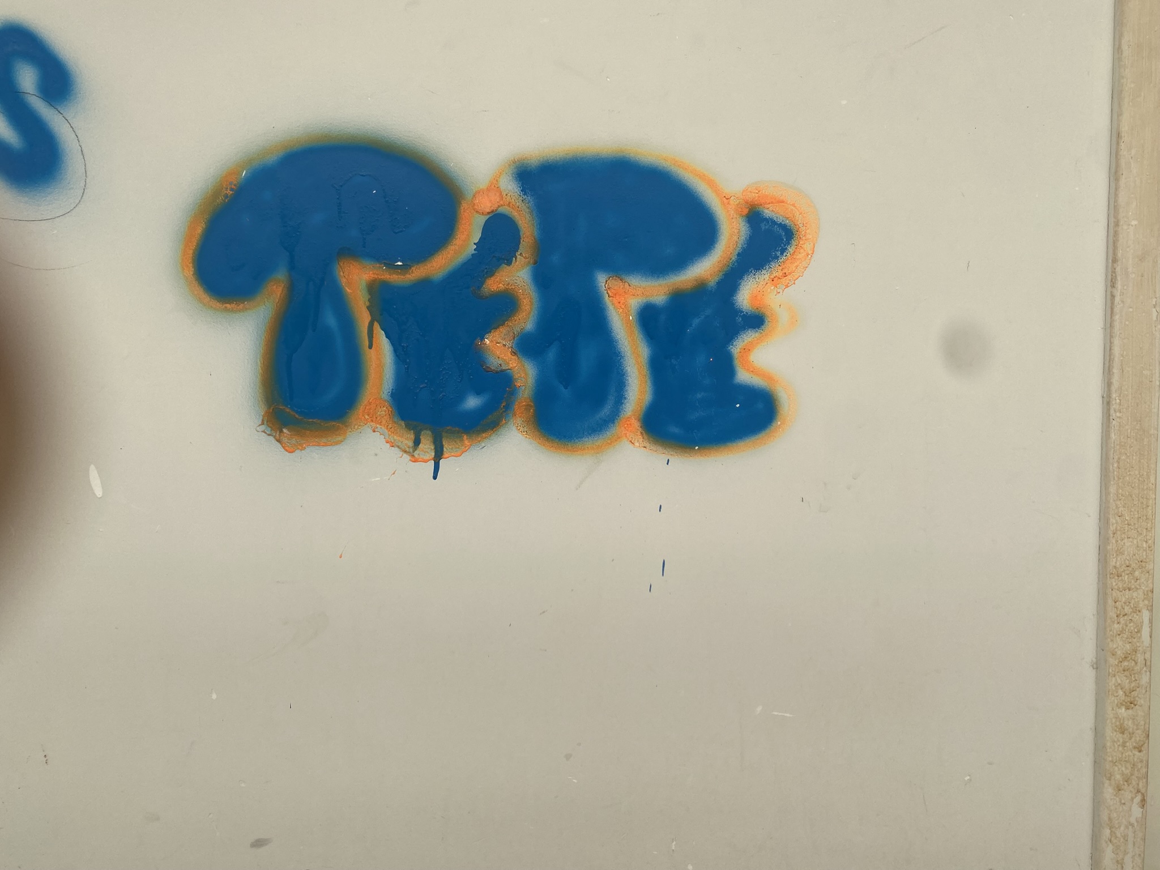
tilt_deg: -4.9
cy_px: 435
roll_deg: +1.0
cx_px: 580
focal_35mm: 26
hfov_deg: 67.3
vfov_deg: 53.1
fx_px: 871
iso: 32
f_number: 1.8
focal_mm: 4.25
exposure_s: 1/1072
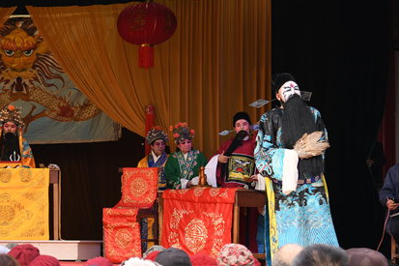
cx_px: -1
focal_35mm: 121
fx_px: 1340
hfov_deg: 16.6
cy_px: 132
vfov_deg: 11.3
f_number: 5.6
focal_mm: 50
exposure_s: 1/125
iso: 100
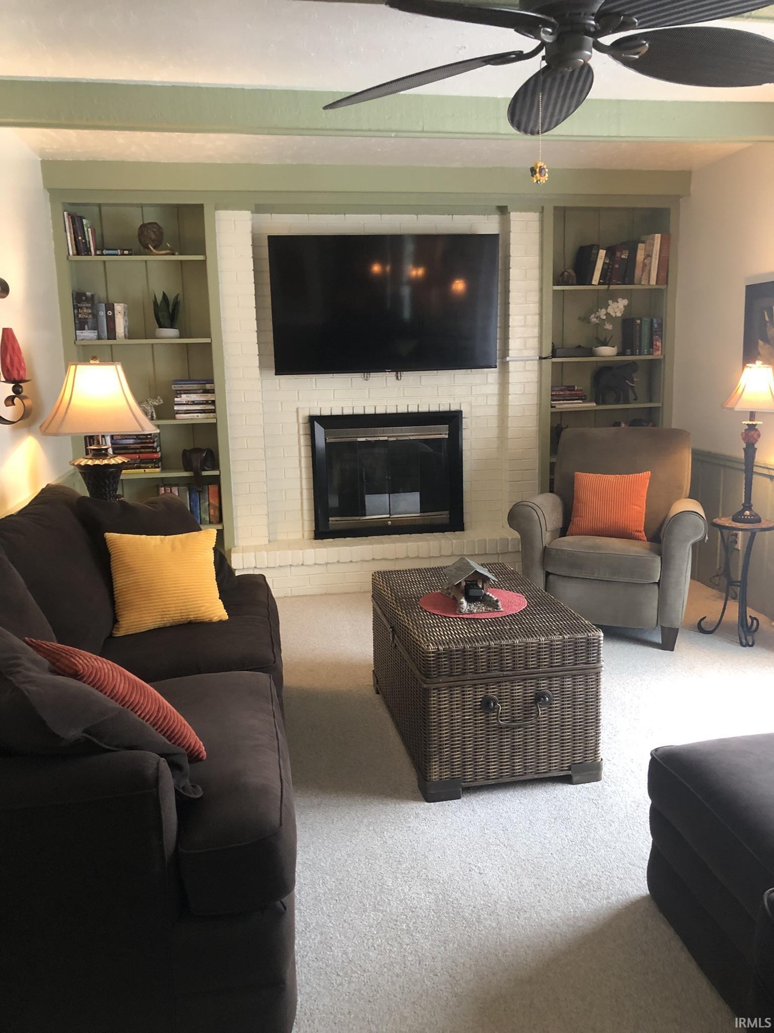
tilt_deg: -11.8
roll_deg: +1.6
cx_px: 387
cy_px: 516
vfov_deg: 63.4
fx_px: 835
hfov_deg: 49.7
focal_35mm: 28
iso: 64
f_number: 1.8
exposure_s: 1/15
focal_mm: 3.99
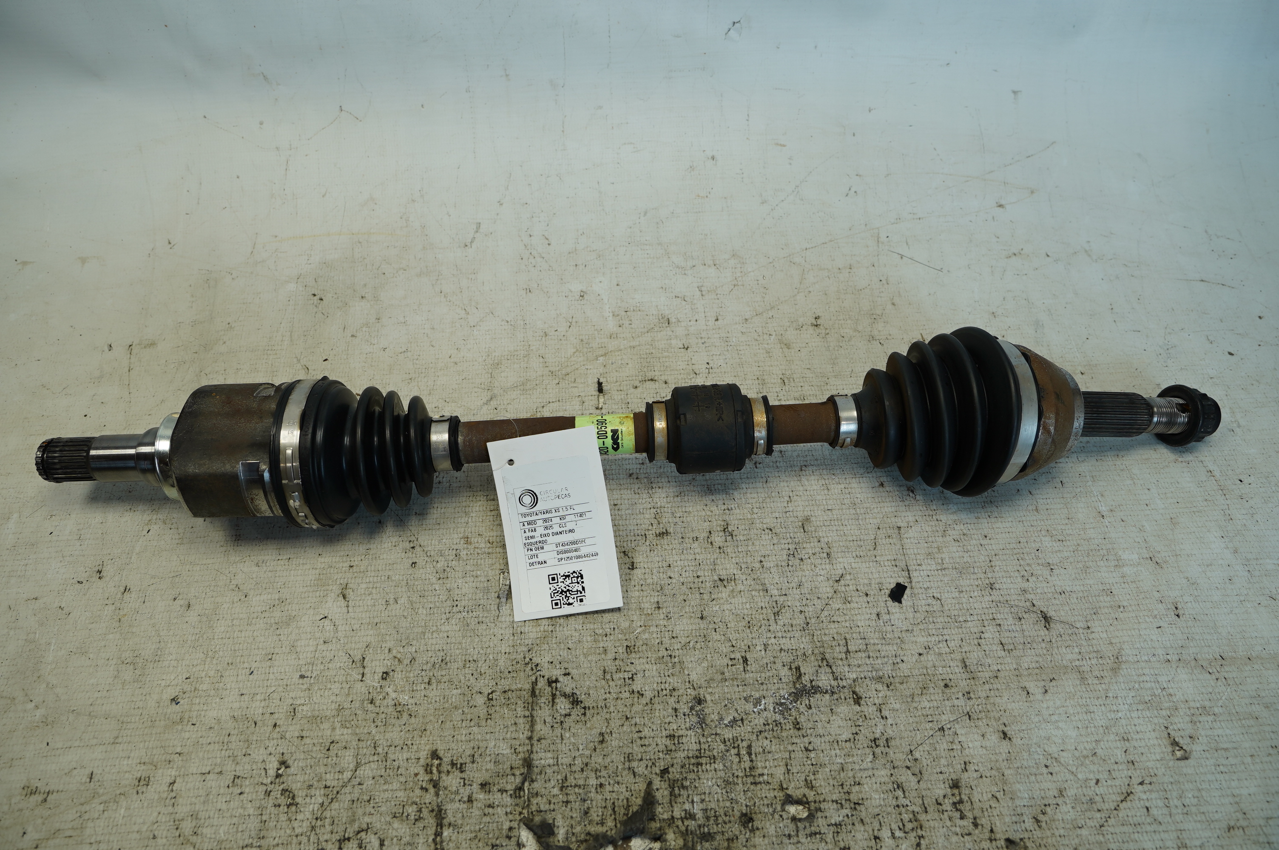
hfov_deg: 73.8
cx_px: 640
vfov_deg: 53.0
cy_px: 425
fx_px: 852
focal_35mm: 24
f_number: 4
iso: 100
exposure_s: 1/60
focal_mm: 16
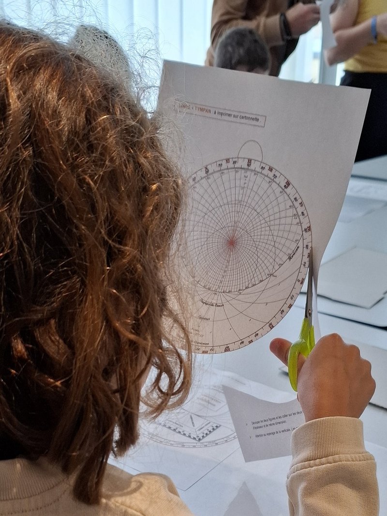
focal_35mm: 23
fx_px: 343
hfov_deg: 58.9
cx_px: 194
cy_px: 258
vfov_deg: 73.9
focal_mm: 5.54
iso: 125
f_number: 1.8
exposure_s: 1/100
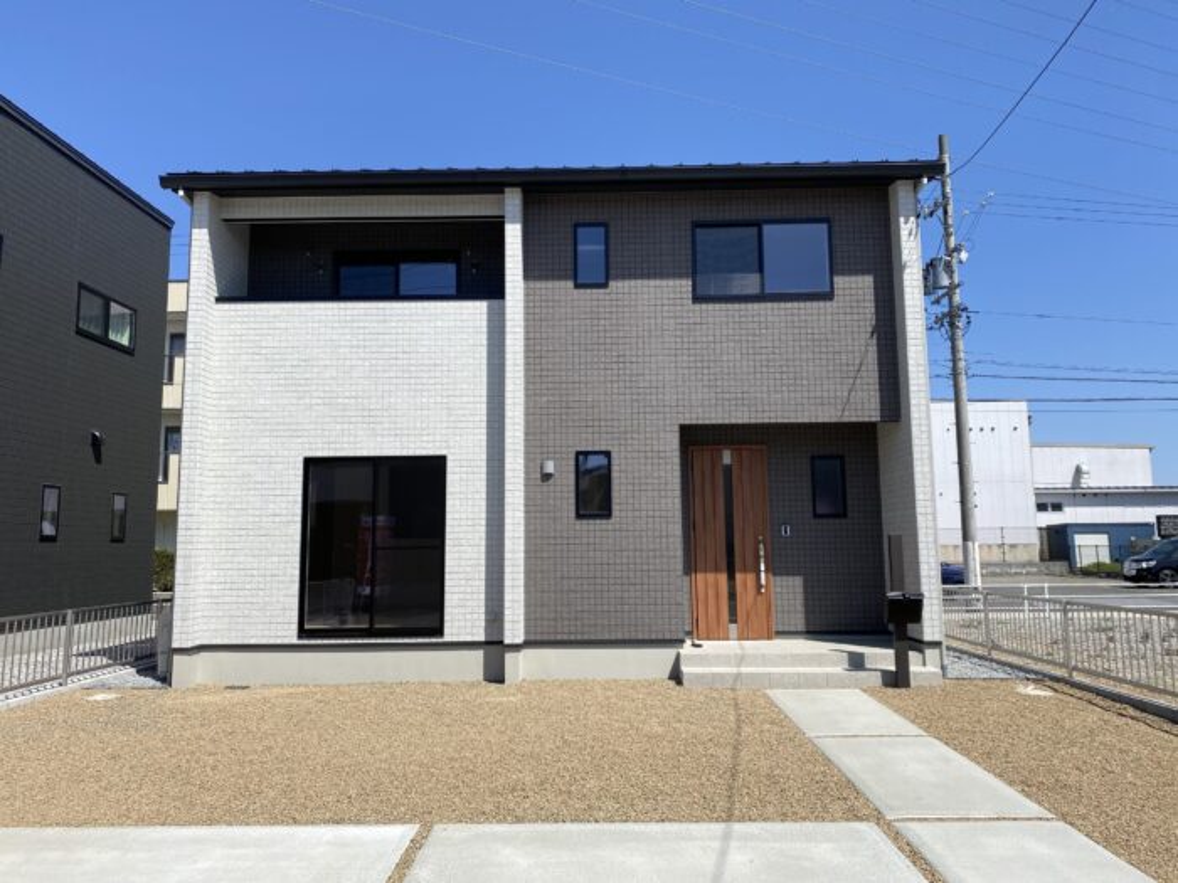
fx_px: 885
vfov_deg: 53.1
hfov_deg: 67.3
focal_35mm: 26
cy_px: 442
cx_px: 589
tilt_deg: +7.6
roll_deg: +0.6
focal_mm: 4.25
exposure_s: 1/3497
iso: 32
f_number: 1.8
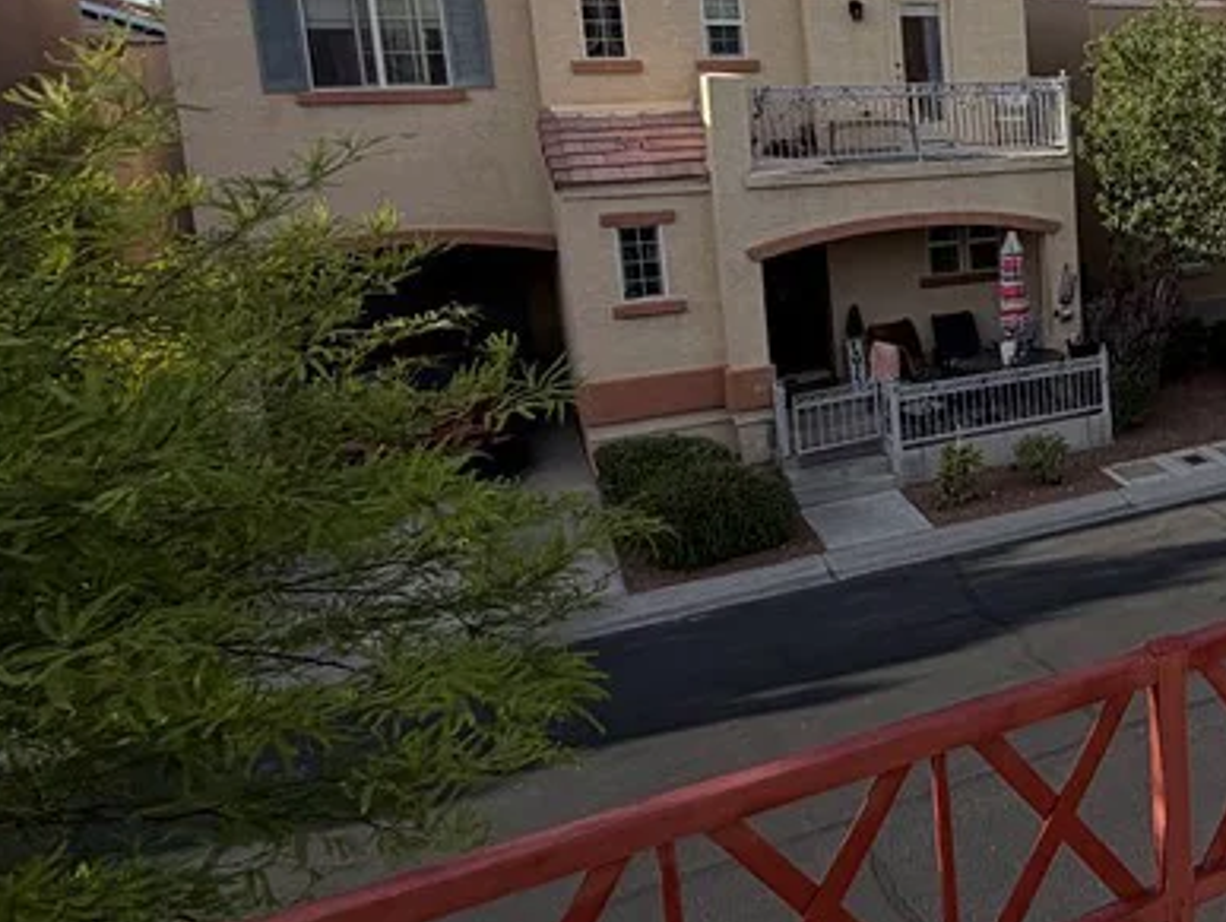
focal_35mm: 37
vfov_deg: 37.8
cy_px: 238
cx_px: 1536
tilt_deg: -10.3
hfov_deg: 36.2
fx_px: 1312
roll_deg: +0.4
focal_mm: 2.22
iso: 20
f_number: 2.2
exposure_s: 1/809
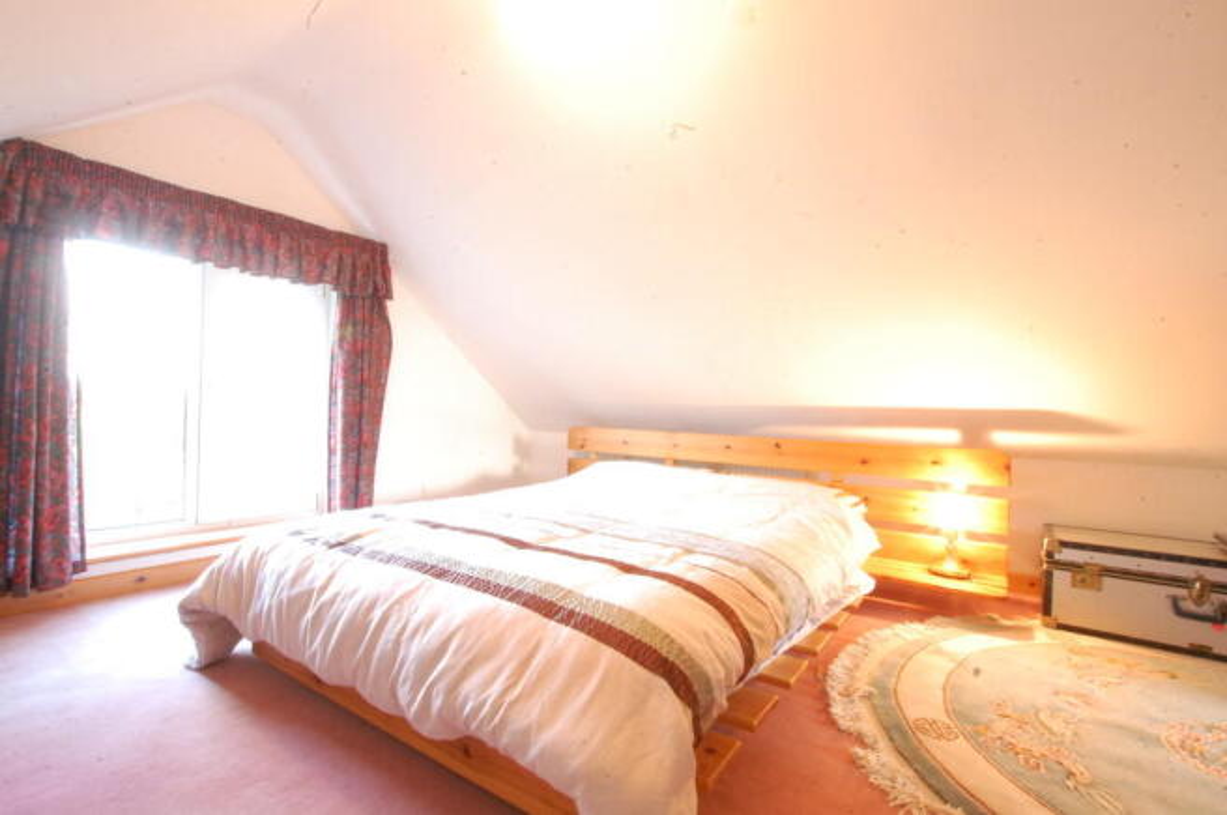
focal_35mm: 15
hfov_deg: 100.4
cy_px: 408
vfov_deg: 77.2
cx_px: 614
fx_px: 511
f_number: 22
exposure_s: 2
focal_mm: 10
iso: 1600
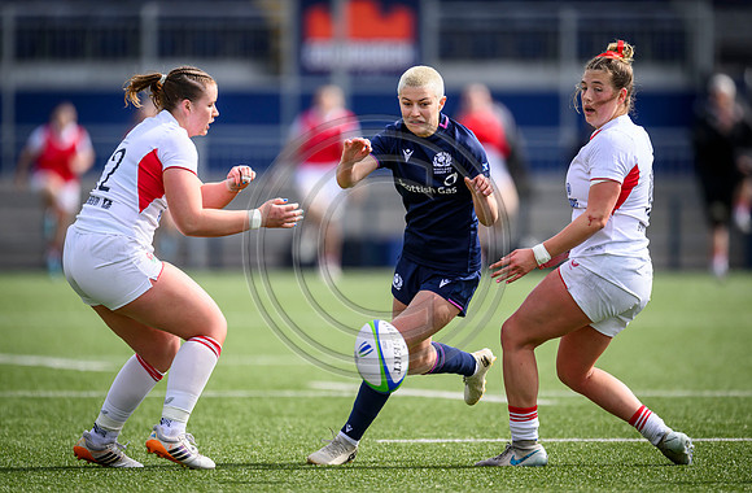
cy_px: 219
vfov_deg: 2.2
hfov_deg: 3.3
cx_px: 413
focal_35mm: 622
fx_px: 12913
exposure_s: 1/2500
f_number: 4
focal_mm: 560
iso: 500
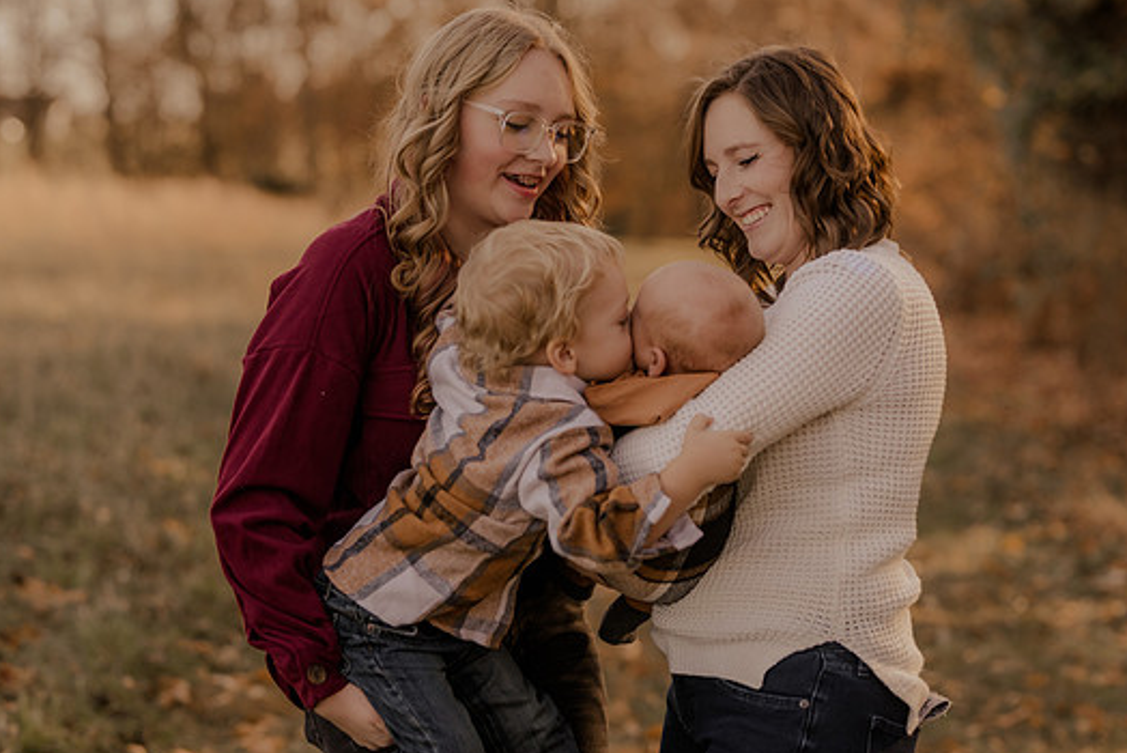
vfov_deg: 14.6
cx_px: 613
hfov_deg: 21.7
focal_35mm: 94
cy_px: 356
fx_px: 2944
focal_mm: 85
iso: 200
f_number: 2.8
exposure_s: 1/400
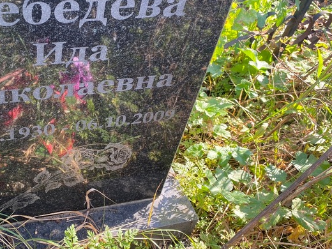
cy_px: 94
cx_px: 79
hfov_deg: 45.0
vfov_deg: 35.8
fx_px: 384
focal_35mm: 40
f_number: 1.8
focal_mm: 4.25
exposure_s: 1/169
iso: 32
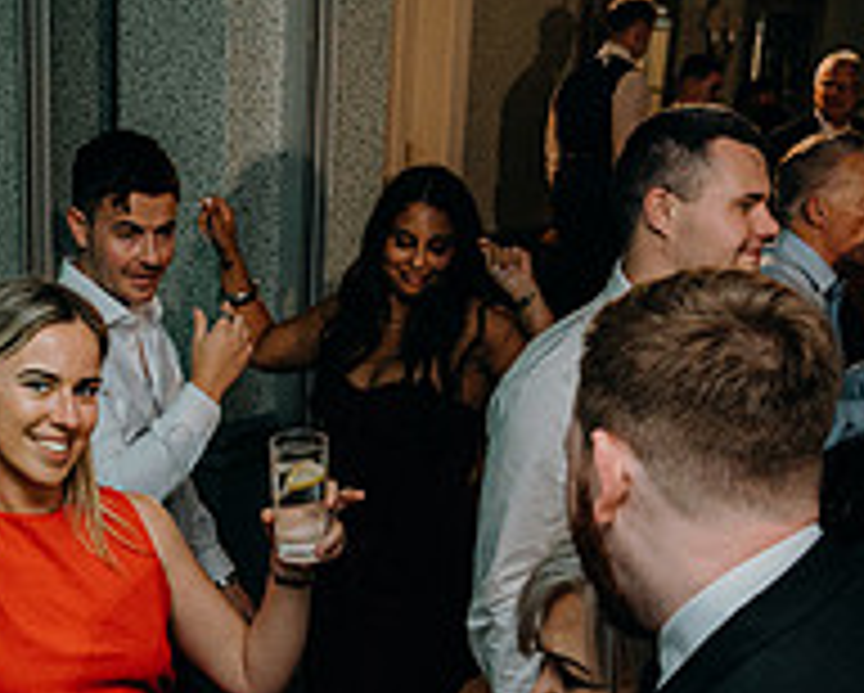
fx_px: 1741
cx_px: 158
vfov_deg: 21.8
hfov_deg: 27.3
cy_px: 673
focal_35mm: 68
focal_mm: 24
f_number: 3.5
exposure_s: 1/160
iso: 2500
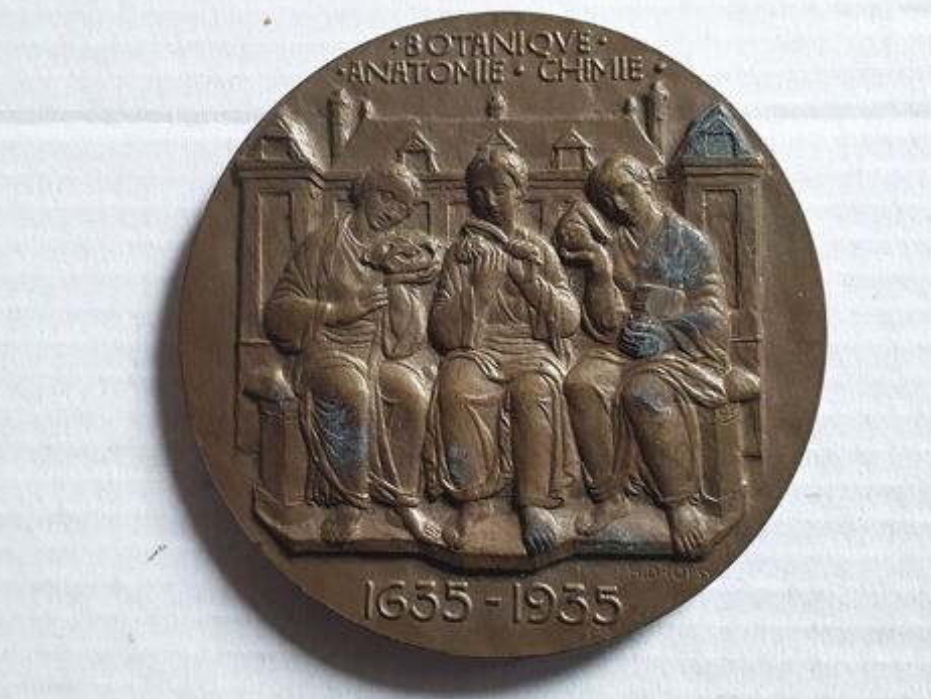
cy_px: 355
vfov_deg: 51.4
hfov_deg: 65.3
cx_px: 453
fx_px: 727
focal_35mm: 27
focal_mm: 4.3
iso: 250
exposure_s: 1/38
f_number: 2.4
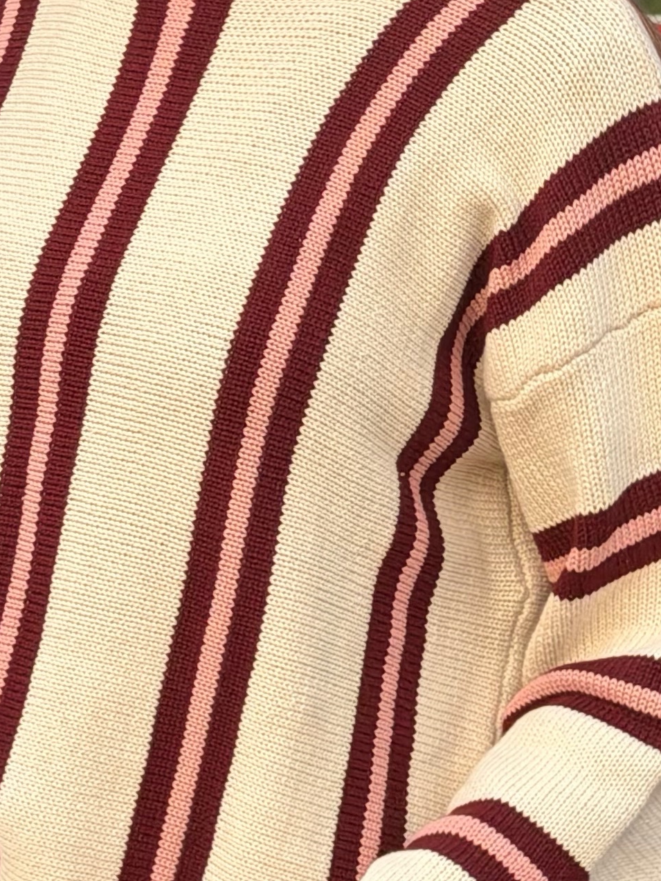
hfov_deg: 9.7
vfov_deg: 13.0
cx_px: 102
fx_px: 3869
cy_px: 370
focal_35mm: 152
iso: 50
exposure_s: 1/121
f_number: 1.78
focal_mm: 6.76
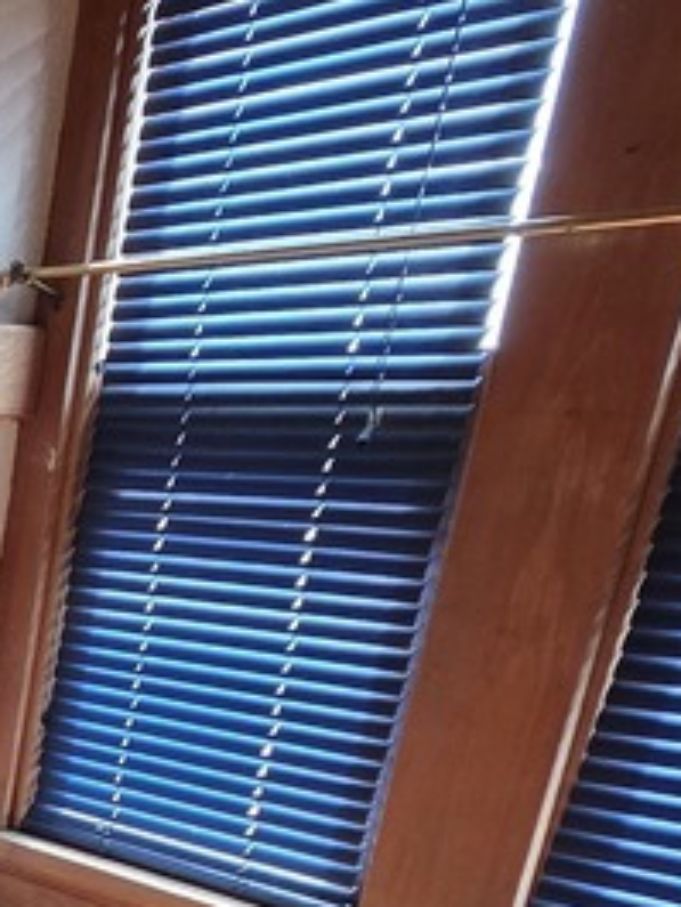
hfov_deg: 20.3
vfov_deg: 31.5
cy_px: 1027
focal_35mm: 53
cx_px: -520
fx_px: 1389
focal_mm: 2.2
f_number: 2.2
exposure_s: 1/60
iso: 250
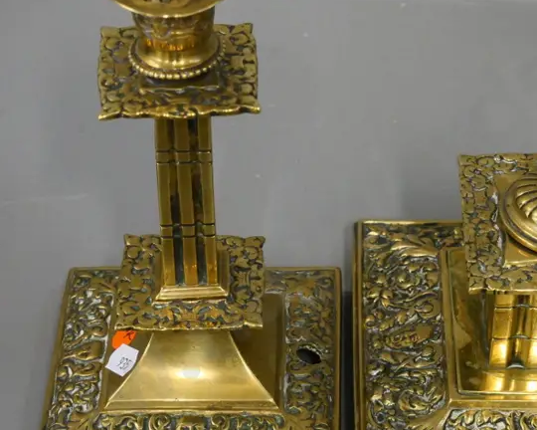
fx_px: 1764
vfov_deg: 13.9
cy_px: 203
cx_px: 382
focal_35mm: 111
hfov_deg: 17.2
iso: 3200
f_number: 4.9
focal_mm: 30
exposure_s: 1/100
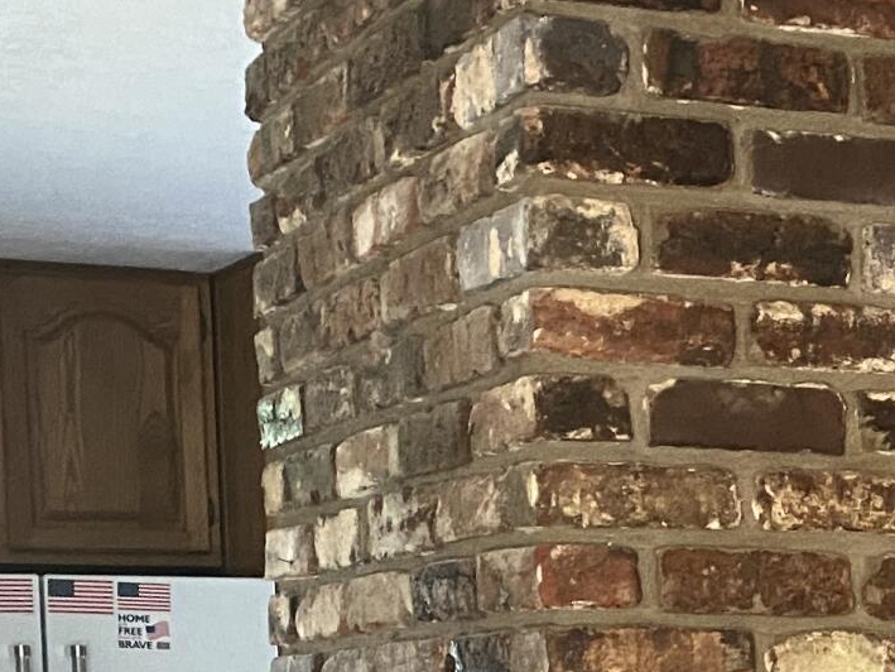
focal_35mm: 110
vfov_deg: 12.8
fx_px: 2845
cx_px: 1049
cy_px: 1004
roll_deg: +1.3
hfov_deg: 17.1
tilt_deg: -6.2
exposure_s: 1/60
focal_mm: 4.25
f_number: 1.8
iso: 500
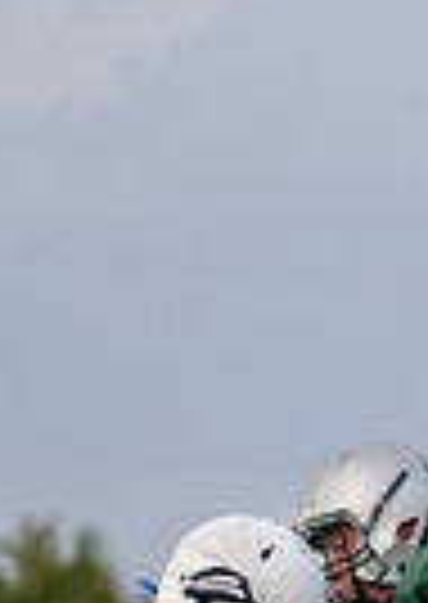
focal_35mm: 1295
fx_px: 22148
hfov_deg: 1.1
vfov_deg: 1.6
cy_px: 836
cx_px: 1560
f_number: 2.8
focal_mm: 200
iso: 250
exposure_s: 1/1250
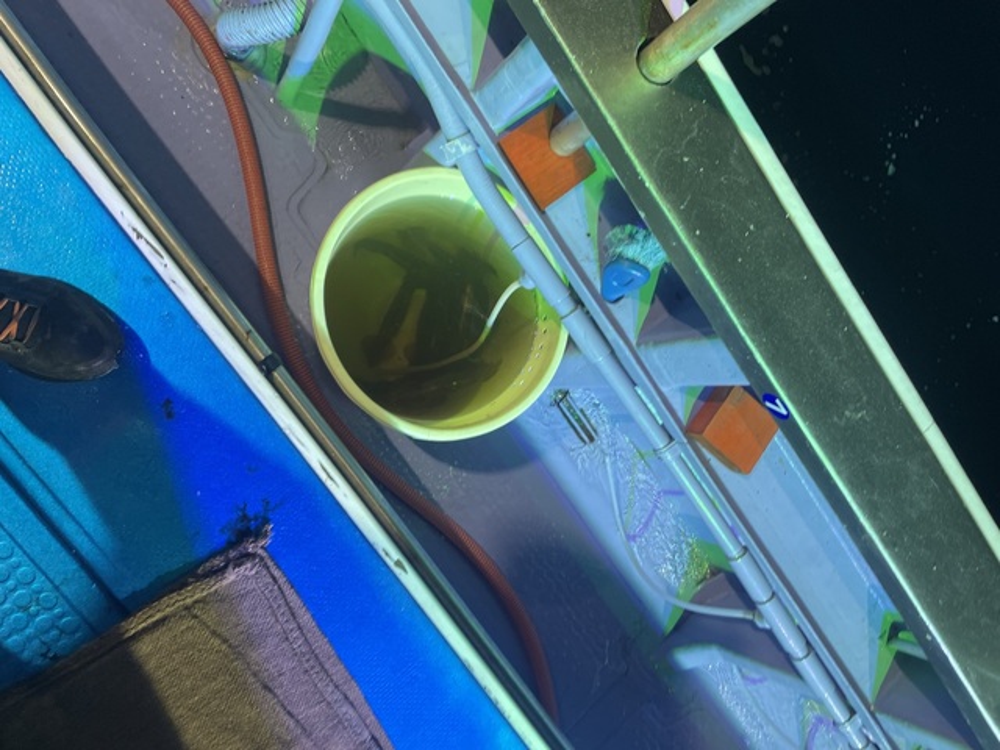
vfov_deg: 53.1
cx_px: 500
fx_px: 751
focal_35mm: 26
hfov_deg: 67.3
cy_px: 375
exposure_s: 1/114
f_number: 1.6
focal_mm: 4.2
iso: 100
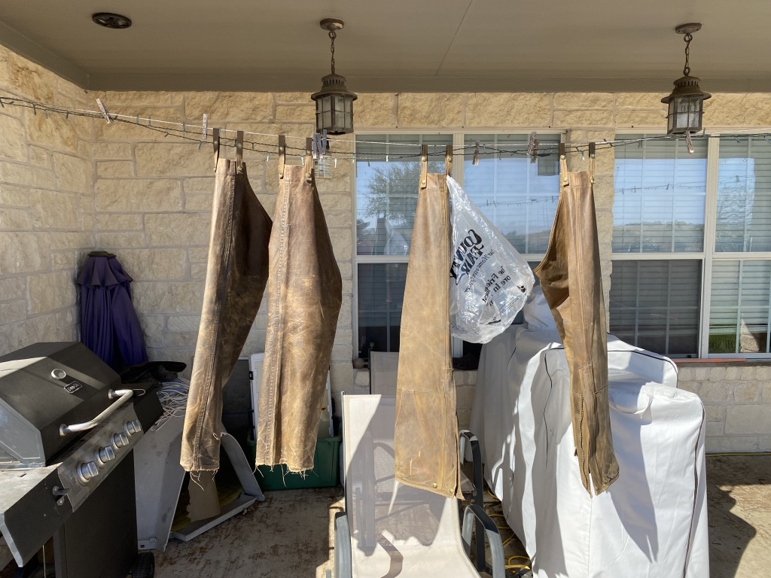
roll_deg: -0.3
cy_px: 289
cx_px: 386
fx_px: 579
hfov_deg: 67.3
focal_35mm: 26
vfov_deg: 53.1
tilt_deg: -7.5
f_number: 1.8
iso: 32
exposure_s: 1/1053
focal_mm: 4.25
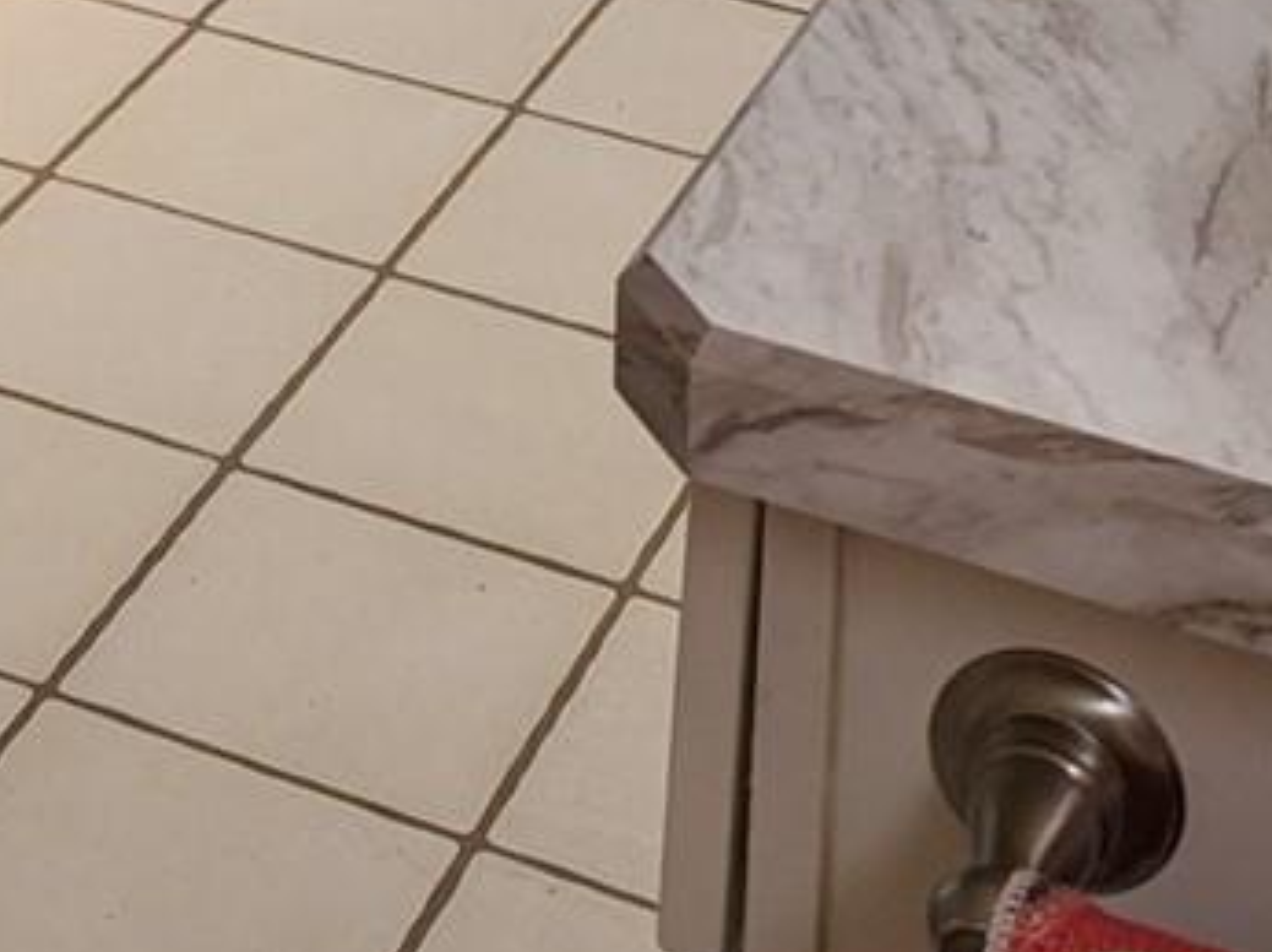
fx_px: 4076
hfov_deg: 17.3
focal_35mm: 111
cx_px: -44
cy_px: -1198
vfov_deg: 11.4
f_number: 1.85
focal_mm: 6.81
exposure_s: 1/126
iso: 45
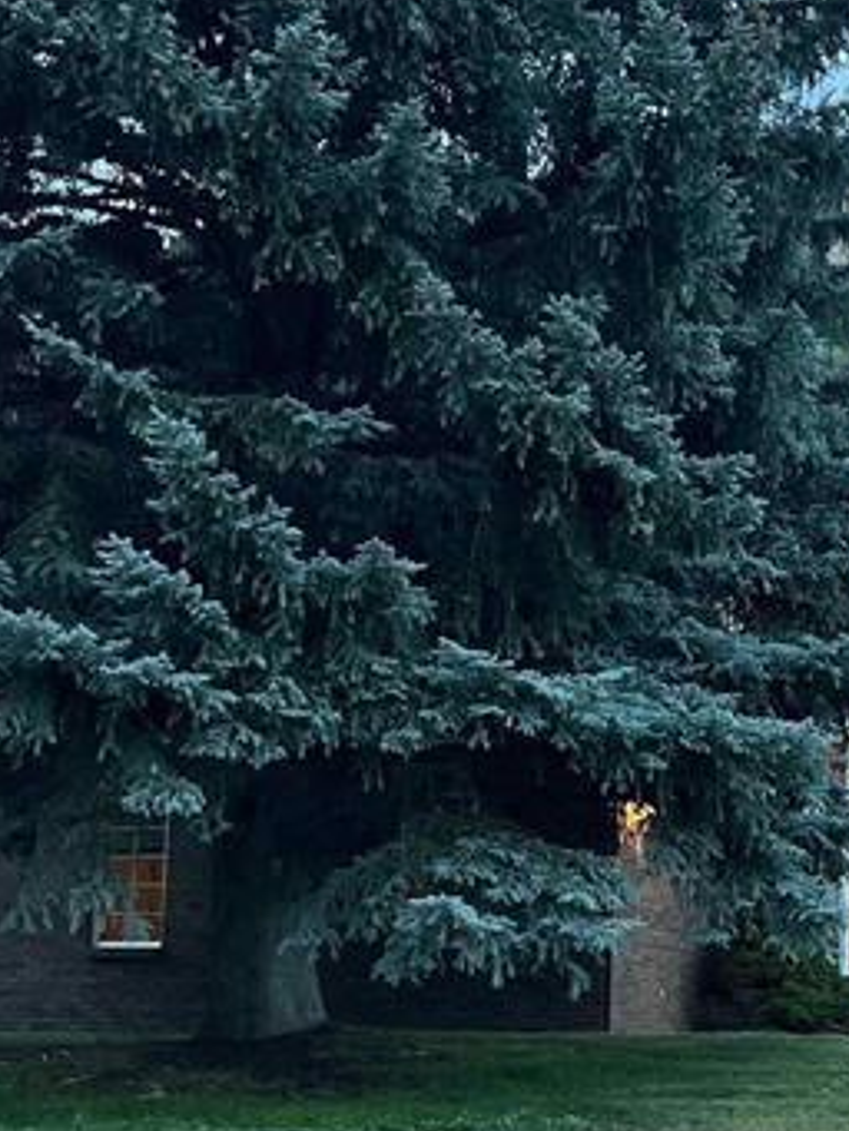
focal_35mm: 78
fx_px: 2549
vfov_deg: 24.8
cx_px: 1051
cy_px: 796
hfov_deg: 17.9
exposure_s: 1/121
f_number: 1.5
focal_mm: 5.7
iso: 125
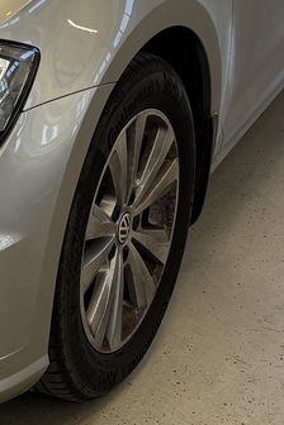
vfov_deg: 17.1
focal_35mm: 116
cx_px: -142
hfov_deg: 11.3
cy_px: -37
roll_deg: +0.2
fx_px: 1373
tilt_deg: -16.3
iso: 50
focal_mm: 5.96
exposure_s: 1/167
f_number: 1.6
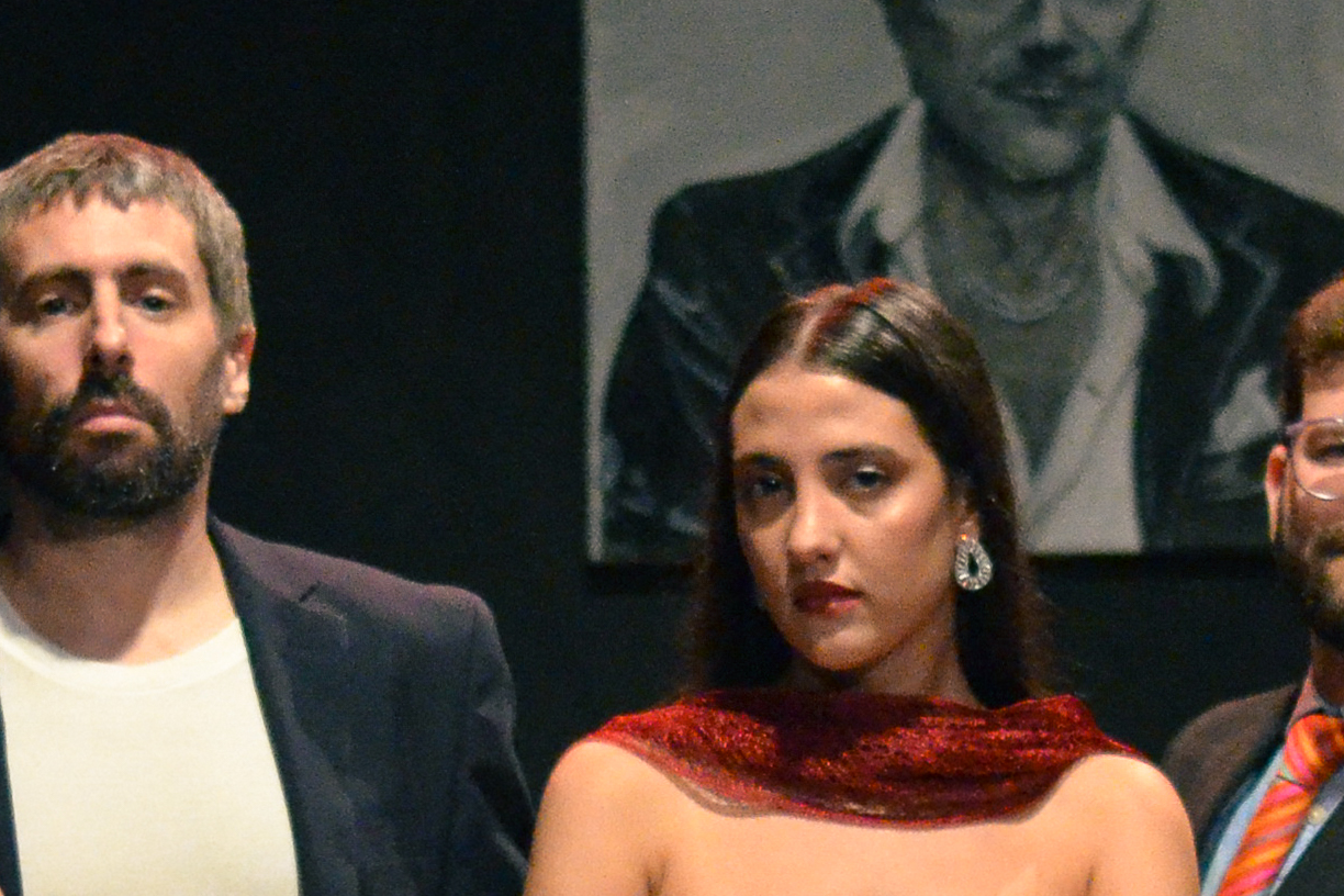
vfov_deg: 4.7
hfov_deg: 7.0
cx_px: 760
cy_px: 1251
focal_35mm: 294
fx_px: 10975
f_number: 1.8
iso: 3200
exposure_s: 1/1250
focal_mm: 50
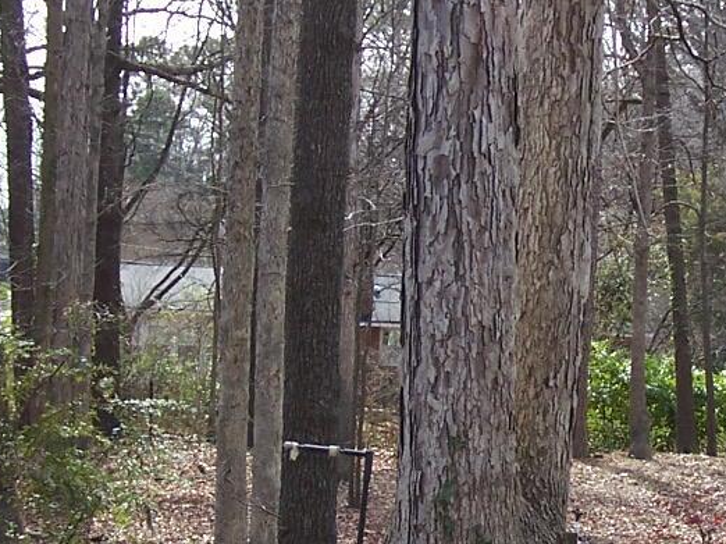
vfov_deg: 13.1
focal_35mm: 113
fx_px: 2369
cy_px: 242
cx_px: 569
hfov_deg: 17.3
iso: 80
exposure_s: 1/250
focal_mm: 6.3
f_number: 2.8
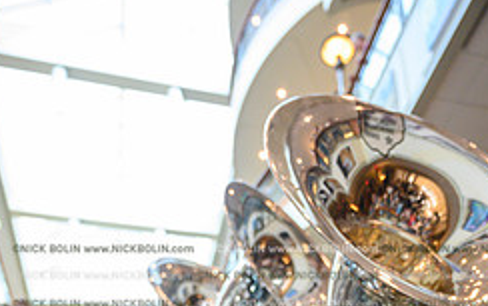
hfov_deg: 44.1
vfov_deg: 23.7
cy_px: 440
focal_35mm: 45
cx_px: 287
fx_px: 599
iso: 3200
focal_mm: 24
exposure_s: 1/800
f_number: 4
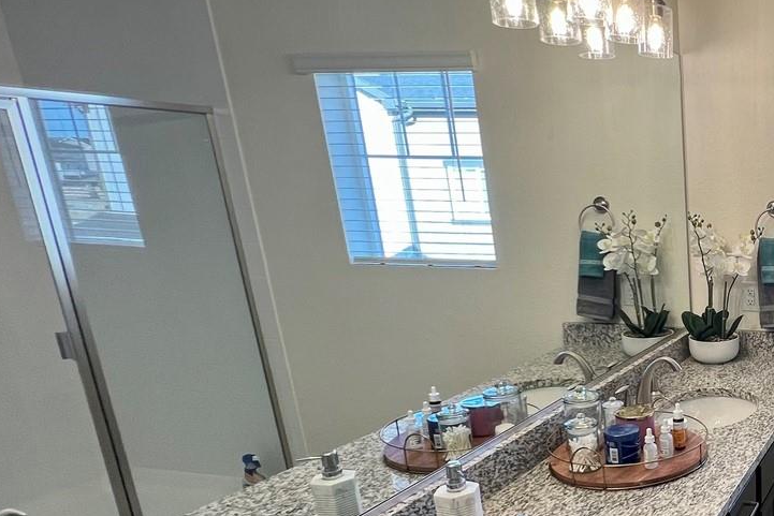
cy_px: 374
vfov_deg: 42.5
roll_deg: -1.2
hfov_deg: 47.4
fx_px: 645
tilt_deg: -16.2
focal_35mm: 30
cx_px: 827
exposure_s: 1/120
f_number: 1.8
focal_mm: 1.57
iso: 64
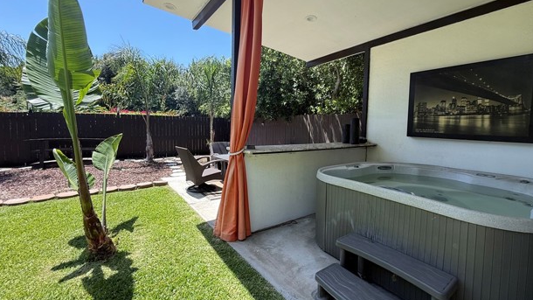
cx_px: 271
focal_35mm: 16
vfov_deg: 67.0
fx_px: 226
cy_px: 137
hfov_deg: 99.4
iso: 64
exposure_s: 1/411
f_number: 2.2
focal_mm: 2.22
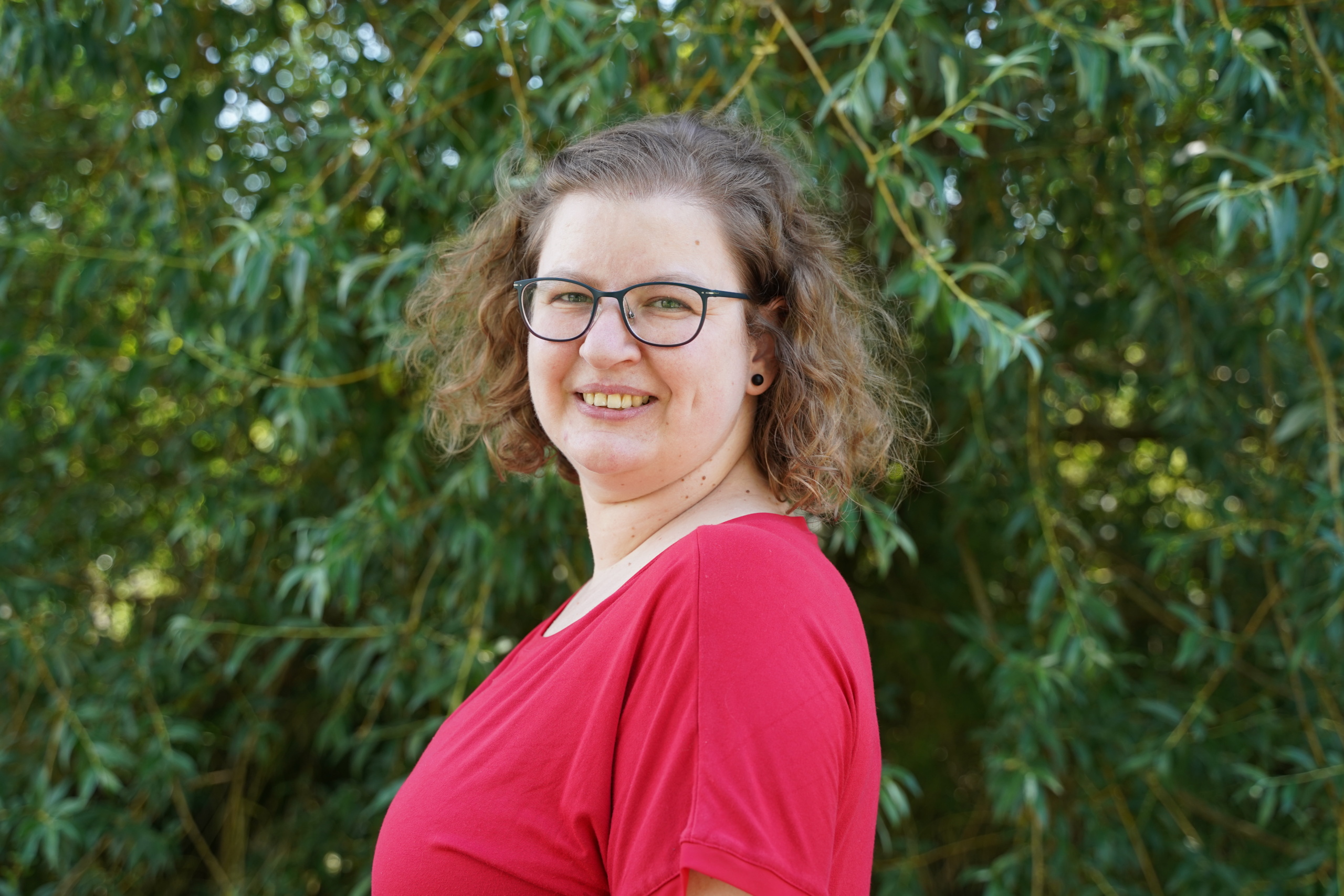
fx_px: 1867
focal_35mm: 50
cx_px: 672
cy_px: 448
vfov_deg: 27.0
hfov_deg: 39.6
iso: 250
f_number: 4
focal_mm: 50
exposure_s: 1/250
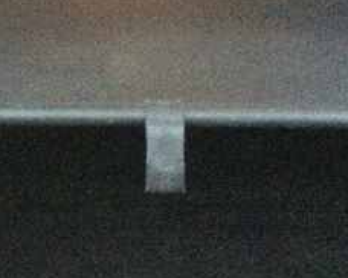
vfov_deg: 17.9
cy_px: -45
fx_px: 844
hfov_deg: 22.9
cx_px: 61
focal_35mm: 82
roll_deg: +0.6
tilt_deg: -24.7
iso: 1000
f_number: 2.2
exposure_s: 1/17
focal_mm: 4.15
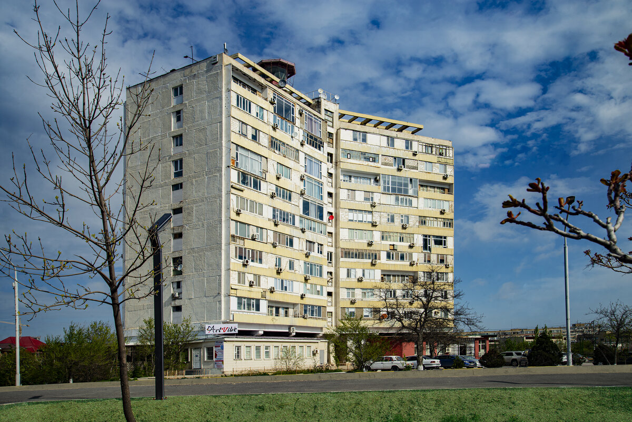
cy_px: 211
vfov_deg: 26.0
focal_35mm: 52
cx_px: 316
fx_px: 913
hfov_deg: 38.2
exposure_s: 1/200
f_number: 16
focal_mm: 52
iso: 125
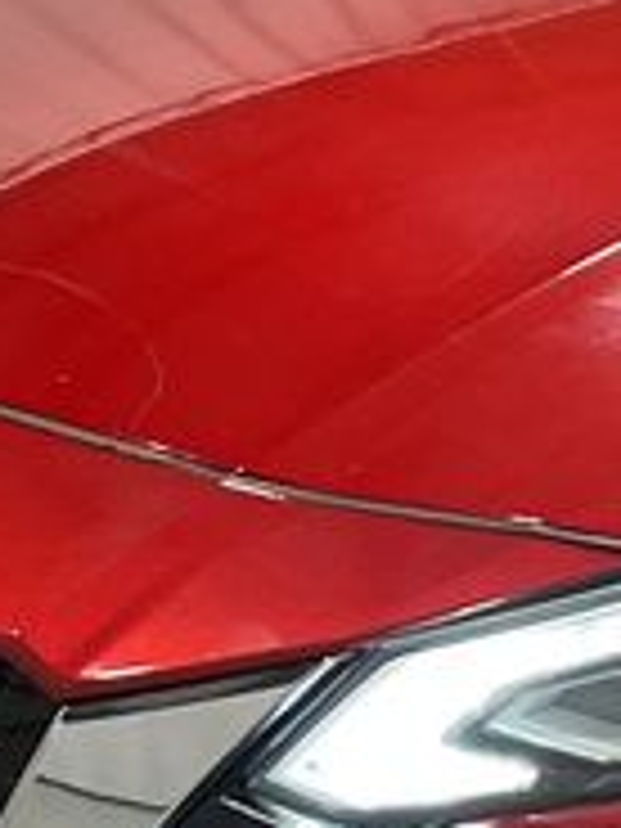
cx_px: 1053
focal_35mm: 151
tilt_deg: -15.7
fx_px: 3612
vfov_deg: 13.1
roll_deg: -1.4
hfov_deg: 9.4
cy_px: 428
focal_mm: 3
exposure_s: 1/60
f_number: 1.8
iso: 100
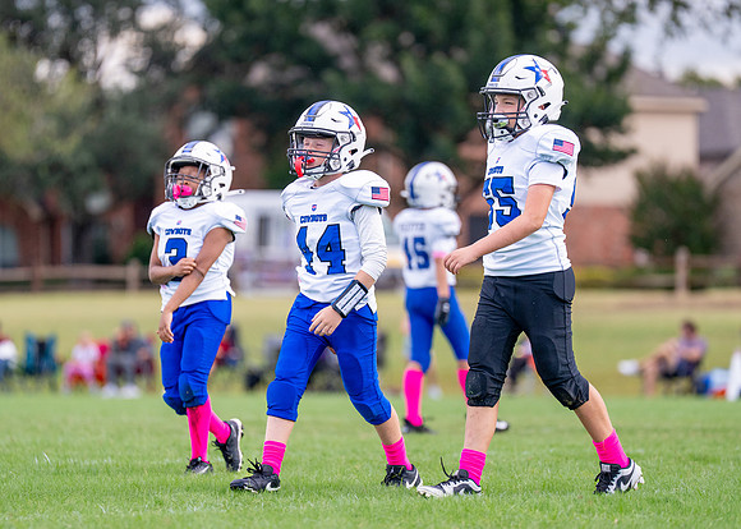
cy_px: 281
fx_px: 6028
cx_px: 353
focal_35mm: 287
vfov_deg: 5.0
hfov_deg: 7.0
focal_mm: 200
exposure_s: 1/2500
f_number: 2.8
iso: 500
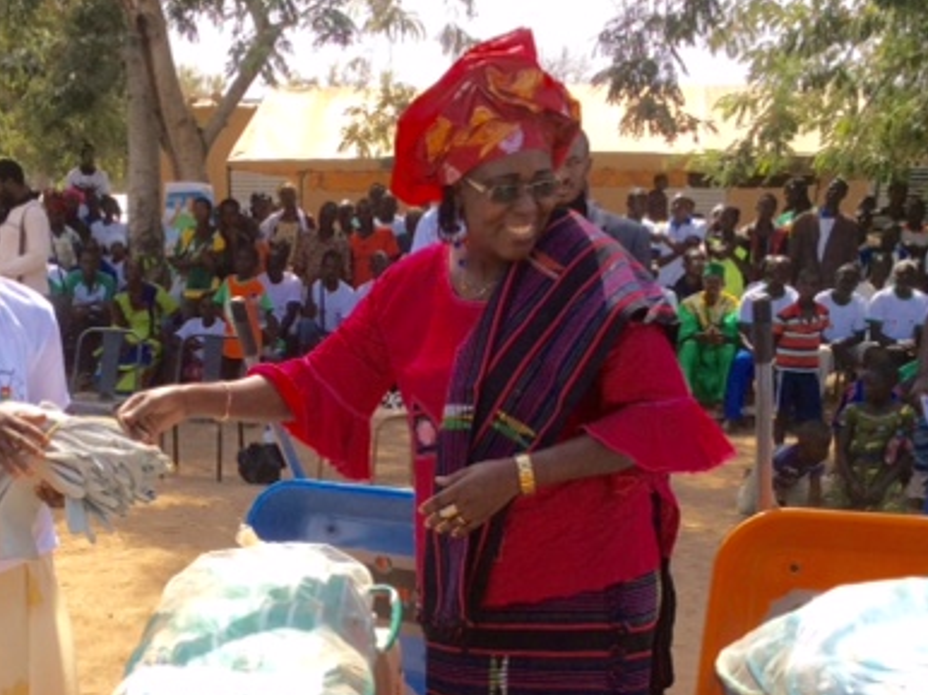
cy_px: 529
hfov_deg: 35.4
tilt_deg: -15.4
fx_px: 1420
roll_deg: -0.3
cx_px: 238
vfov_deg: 27.1
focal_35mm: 53
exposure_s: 1/907
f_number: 2.4
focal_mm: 3.3
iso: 32
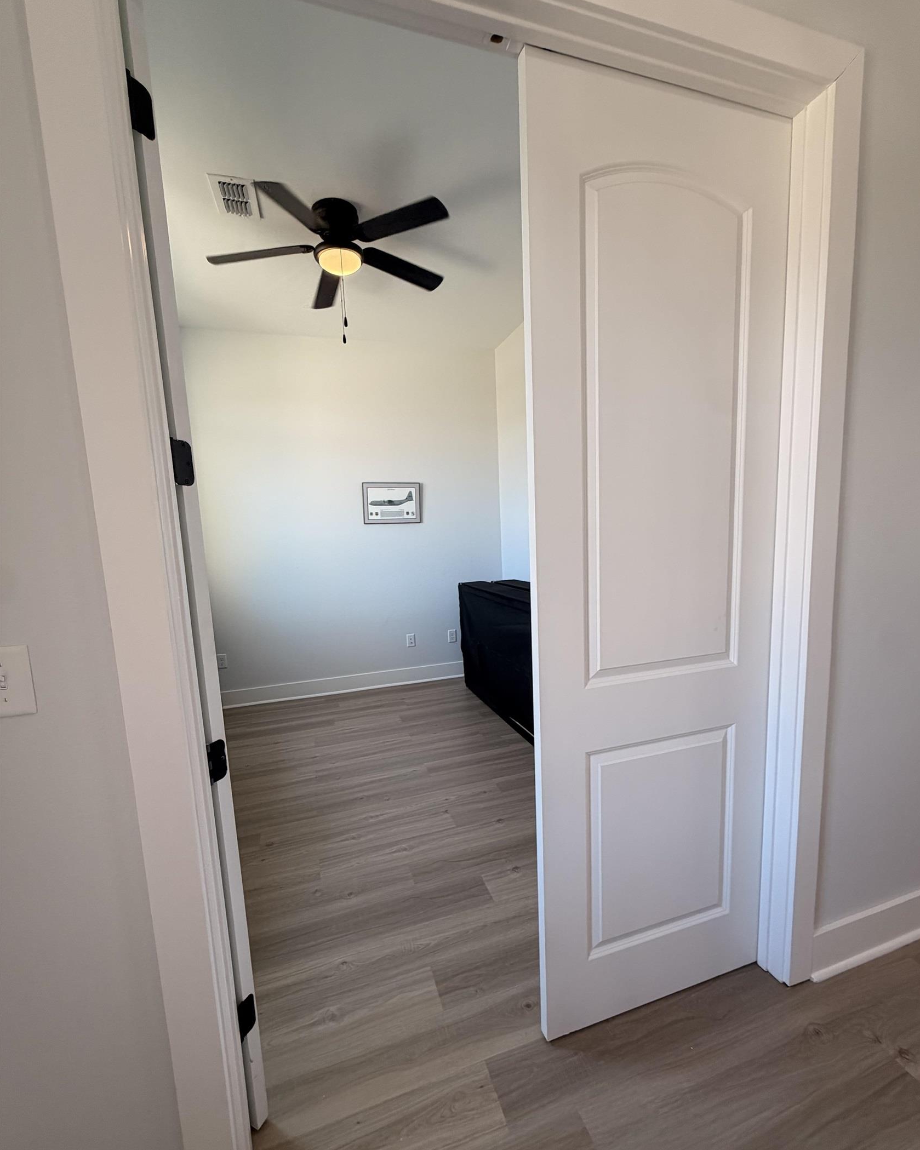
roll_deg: +1.9
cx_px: 471
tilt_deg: -7.8
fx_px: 511
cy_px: 601
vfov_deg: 96.7
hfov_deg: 84.0
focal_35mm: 15
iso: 125
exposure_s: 1/120
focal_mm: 2.22
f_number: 2.2
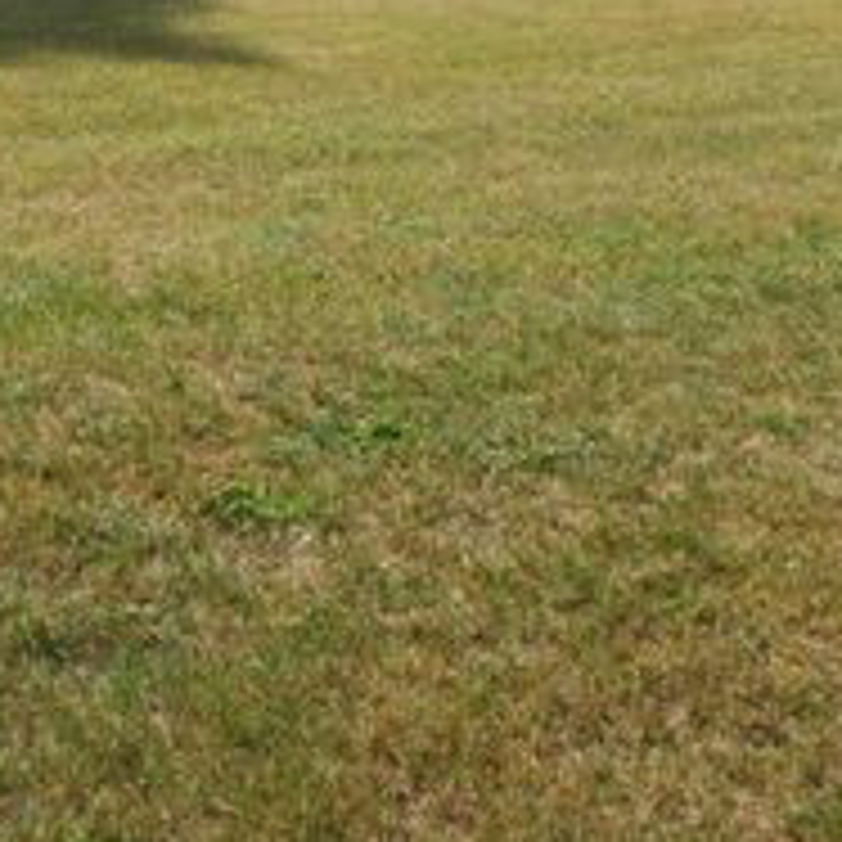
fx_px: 2257
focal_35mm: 82
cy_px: 97
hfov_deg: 21.0
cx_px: 207
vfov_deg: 20.7
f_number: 7.1
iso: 100
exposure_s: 1/200
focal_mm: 24
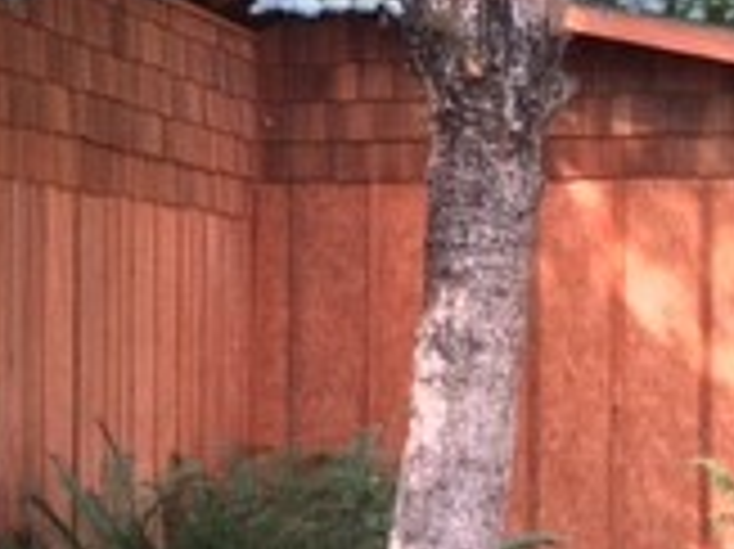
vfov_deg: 13.0
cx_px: -239
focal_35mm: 114
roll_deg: +0.3
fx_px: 2415
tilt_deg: +0.6
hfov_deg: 16.3
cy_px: 315
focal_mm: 4.15
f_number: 2.2
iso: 25
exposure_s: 1/123
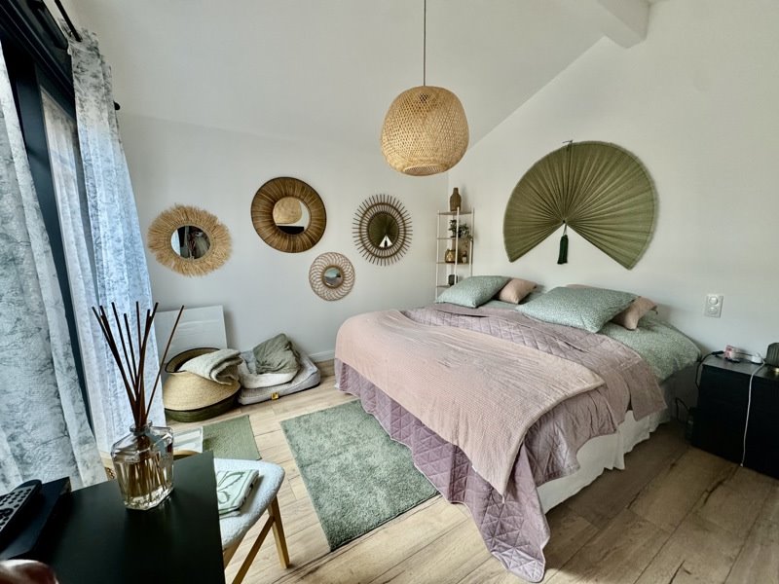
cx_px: 390
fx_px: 315
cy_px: 292
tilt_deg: -8.4
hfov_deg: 102.1
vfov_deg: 85.7
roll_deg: +0.4
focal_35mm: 14
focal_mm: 2.22
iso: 320
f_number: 2.2
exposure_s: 1/99
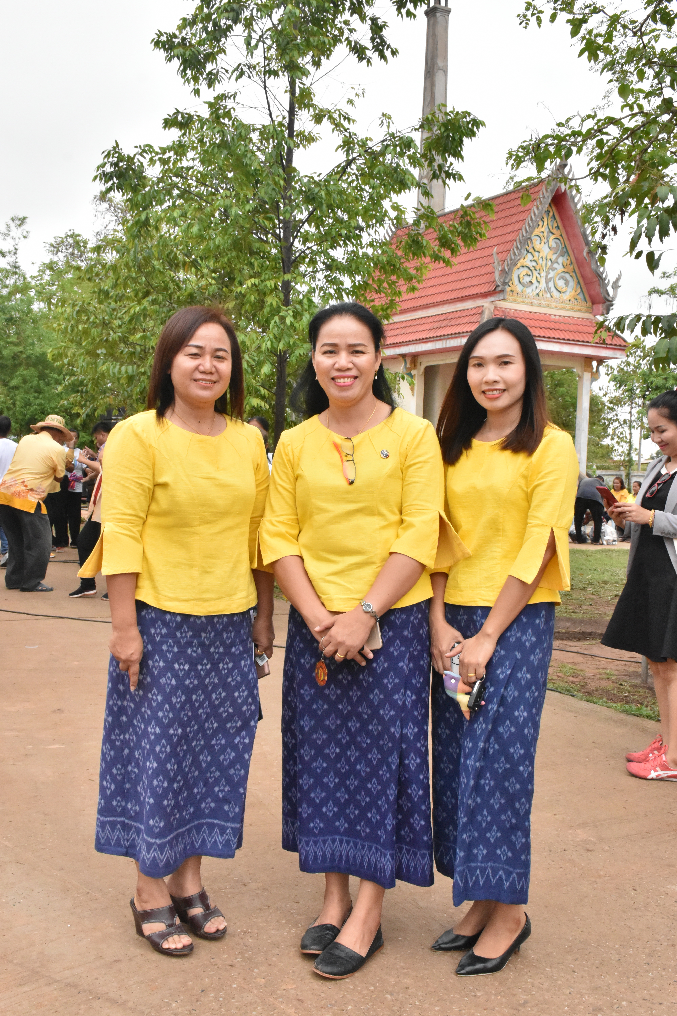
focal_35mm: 36
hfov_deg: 36.9
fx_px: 1015
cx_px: 338
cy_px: 508
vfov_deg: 53.1
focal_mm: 24
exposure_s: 1/640
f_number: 13
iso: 2500
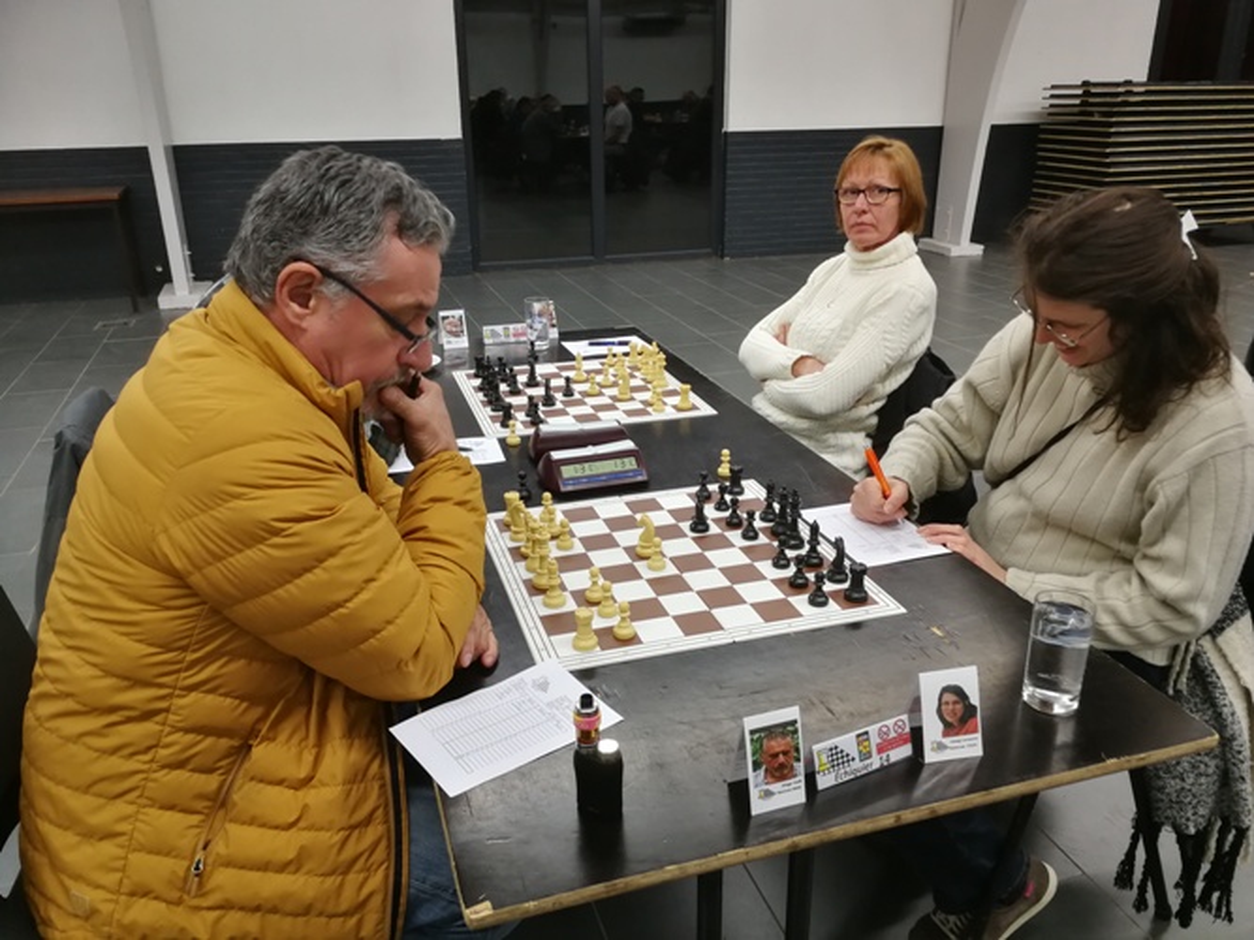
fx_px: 978
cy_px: 470
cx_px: 627
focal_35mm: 27
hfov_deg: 65.3
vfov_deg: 51.3
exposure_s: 1/33.3
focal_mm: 3.95
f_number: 2.2
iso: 200
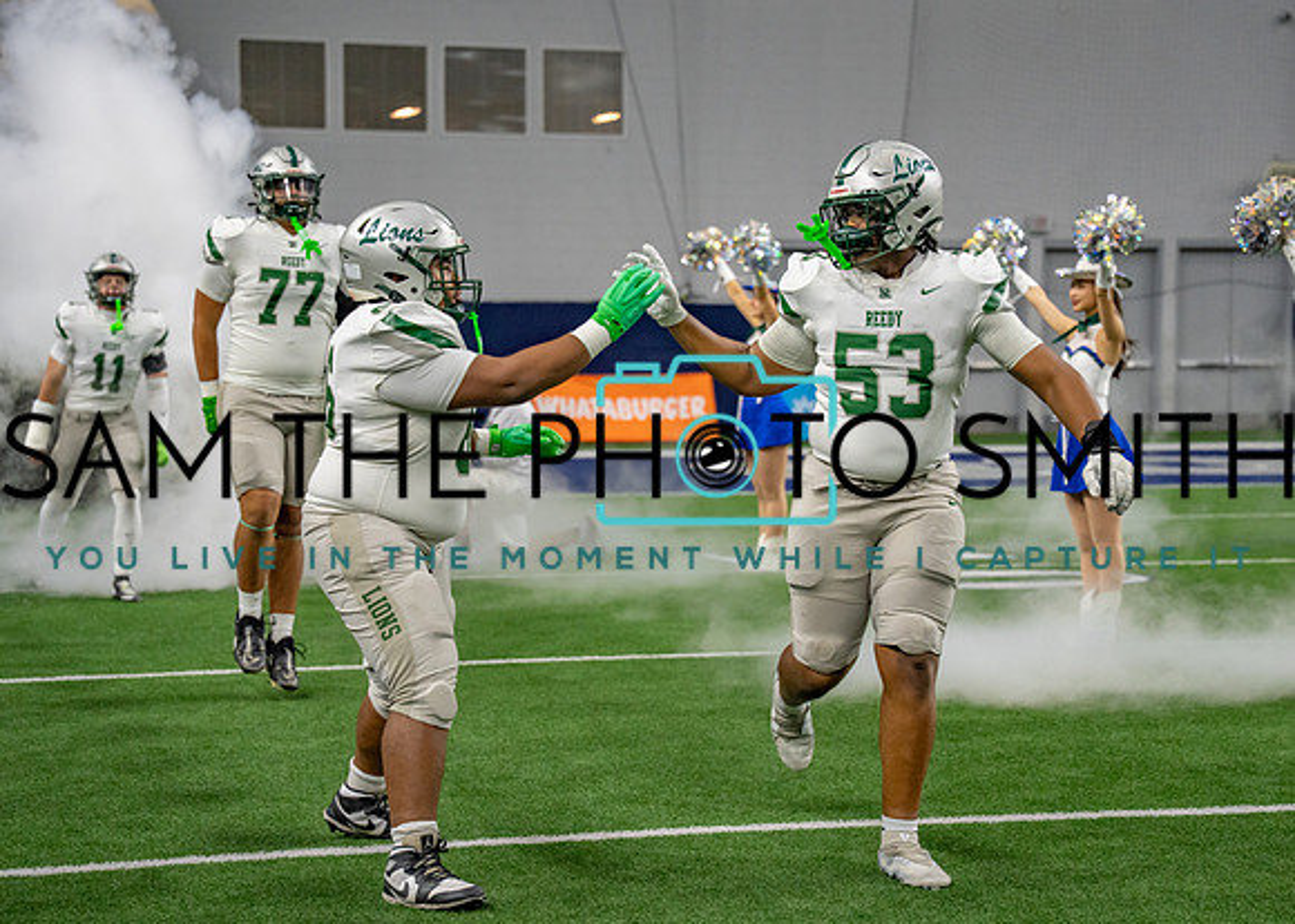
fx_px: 3266
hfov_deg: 22.4
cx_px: 594
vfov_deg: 16.1
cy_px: 451
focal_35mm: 89
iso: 2000
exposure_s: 1/1000
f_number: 2.8
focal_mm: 70
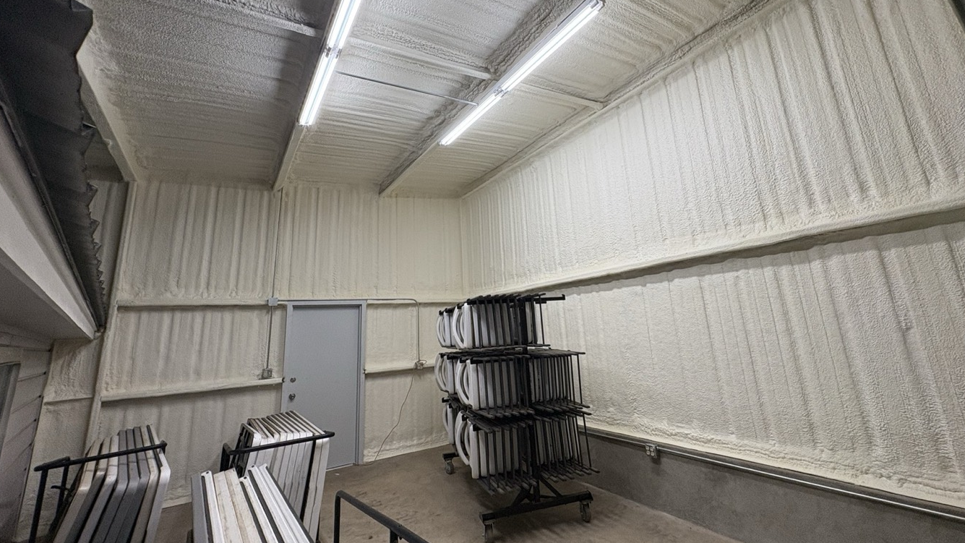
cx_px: 498
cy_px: 234
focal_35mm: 16
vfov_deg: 66.8
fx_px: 409
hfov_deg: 99.3
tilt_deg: +13.7
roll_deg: +4.2
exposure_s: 1/120
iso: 160
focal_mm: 2.22
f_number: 2.2
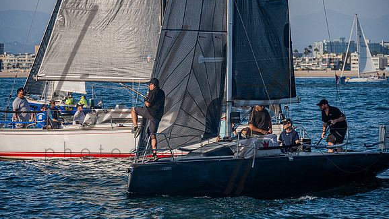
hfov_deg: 12.7
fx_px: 1744
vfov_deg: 7.2
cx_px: 191
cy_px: 101
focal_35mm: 169
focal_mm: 155
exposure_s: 1/1600
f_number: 6.3
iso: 400
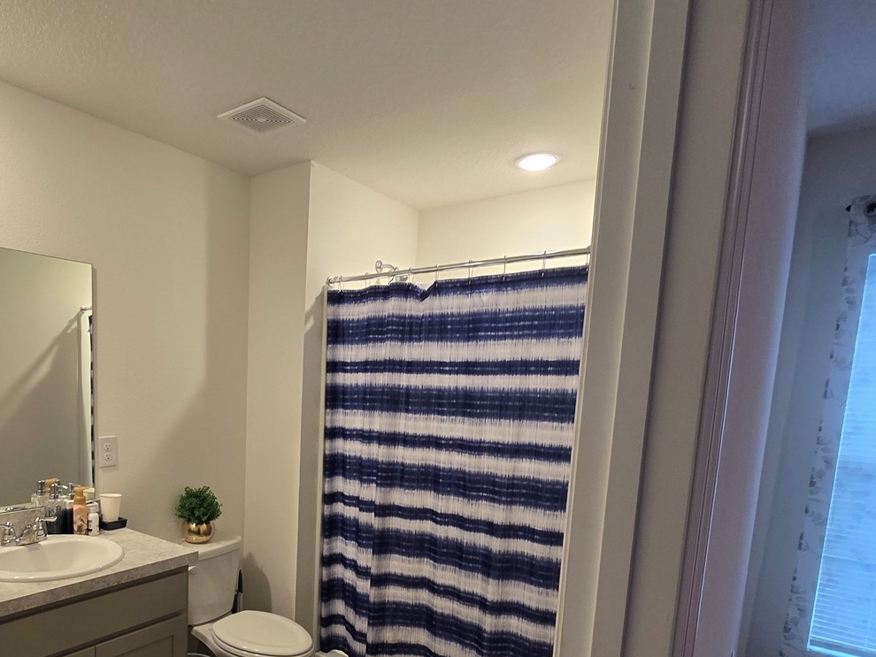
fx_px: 532
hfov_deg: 75.4
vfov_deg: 61.3
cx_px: 262
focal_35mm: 21
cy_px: 458
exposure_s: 1/60
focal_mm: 2.2
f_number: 2.2
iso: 200
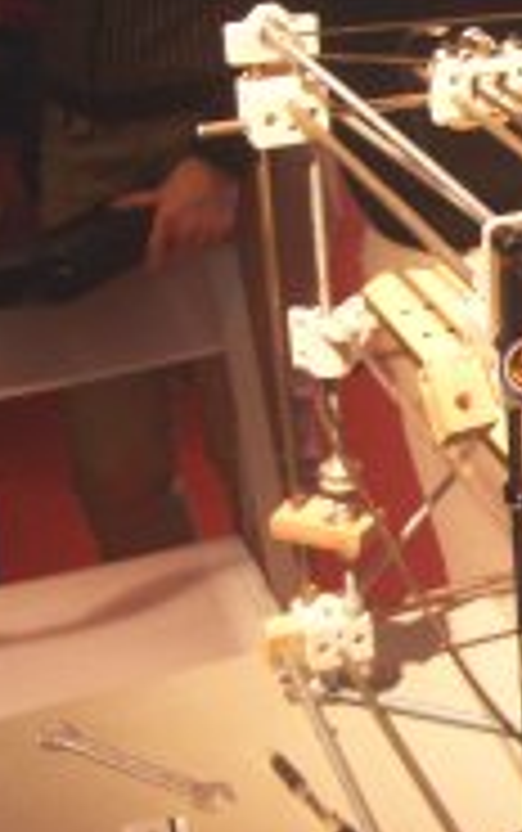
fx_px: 1817
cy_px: 450
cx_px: 814
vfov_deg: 25.8
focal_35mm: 80
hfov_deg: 15.0
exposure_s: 1/20
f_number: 2.6
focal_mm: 5.8
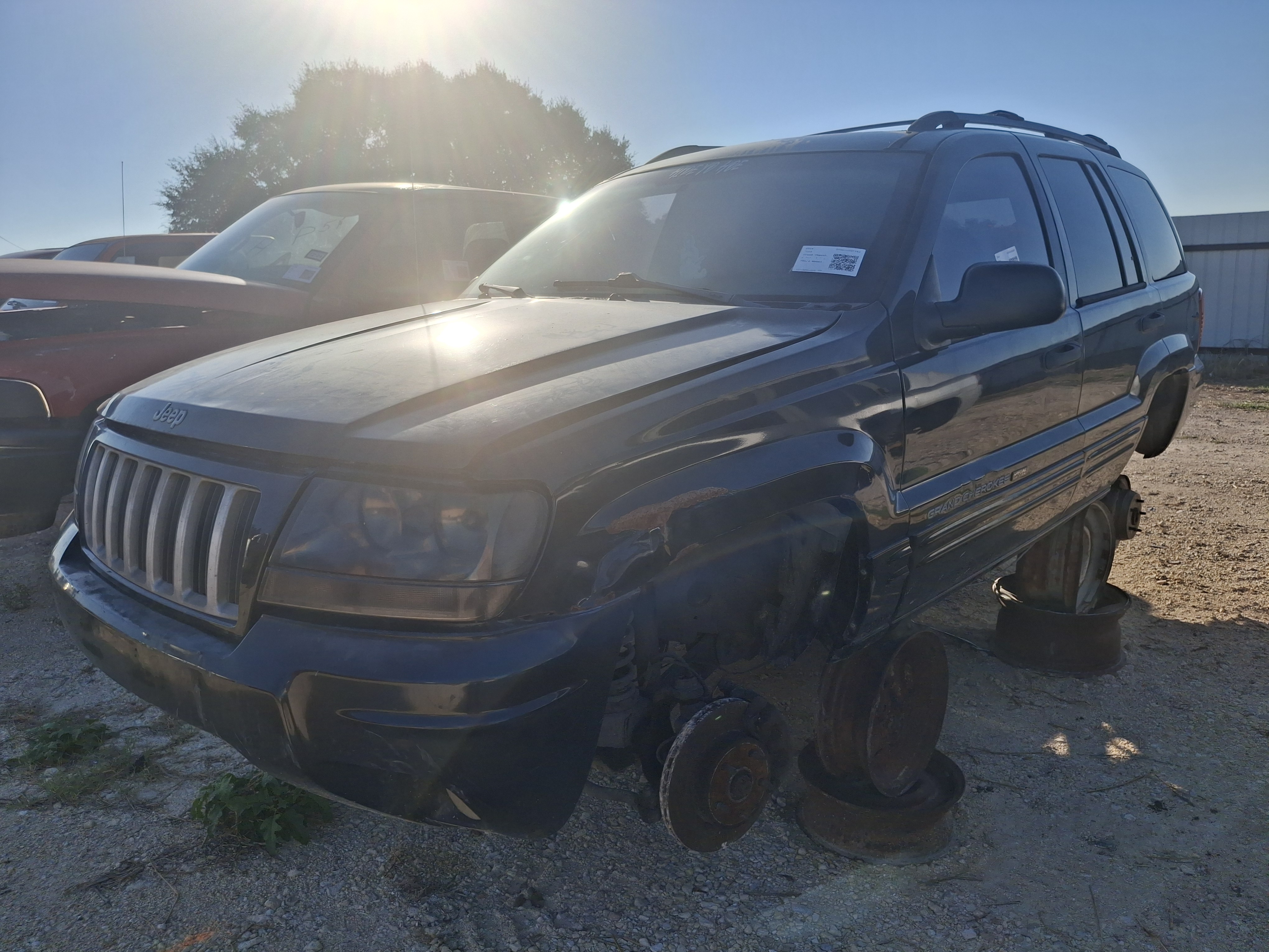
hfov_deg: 69.4
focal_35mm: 25
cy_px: 476
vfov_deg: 54.9
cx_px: 634
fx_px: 916
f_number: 1.8
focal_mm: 4.69
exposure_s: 1/3922
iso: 32
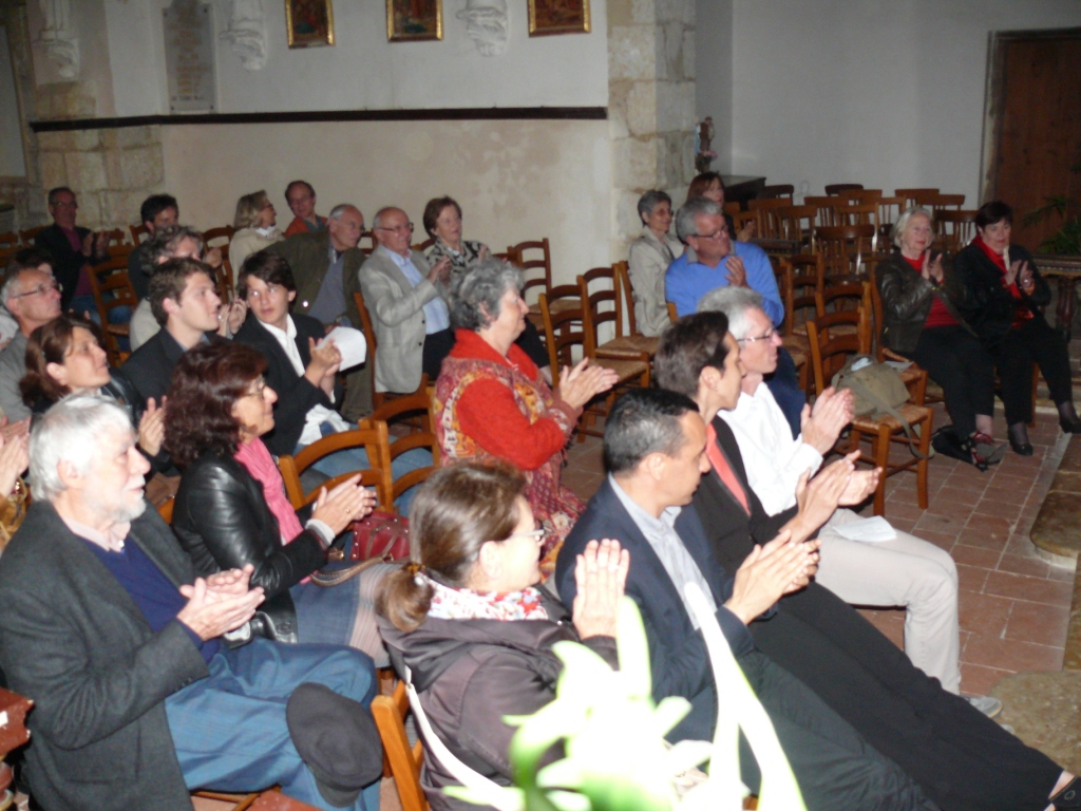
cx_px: 540
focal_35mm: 35
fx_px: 1093
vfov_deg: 40.7
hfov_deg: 52.6
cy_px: 406
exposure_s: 1/30
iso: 250
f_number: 2.8
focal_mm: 7.4
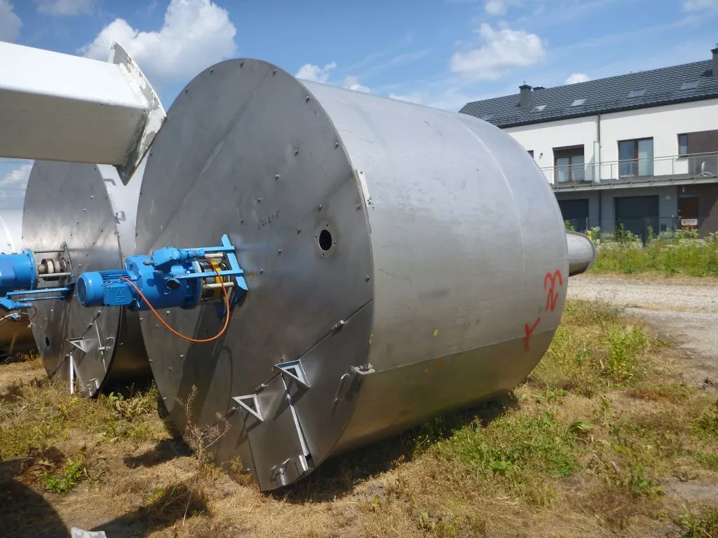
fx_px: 581
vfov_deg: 49.7
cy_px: 269
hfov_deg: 63.4
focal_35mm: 28
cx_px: 359
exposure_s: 1/1000
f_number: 3.3
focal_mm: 4.9
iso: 100
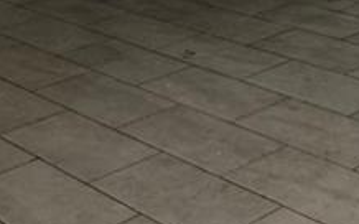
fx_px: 997
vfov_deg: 12.2
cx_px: 305
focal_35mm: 102
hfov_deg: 20.1
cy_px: -112
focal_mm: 2.22
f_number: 2.2
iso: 320
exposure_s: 1/79
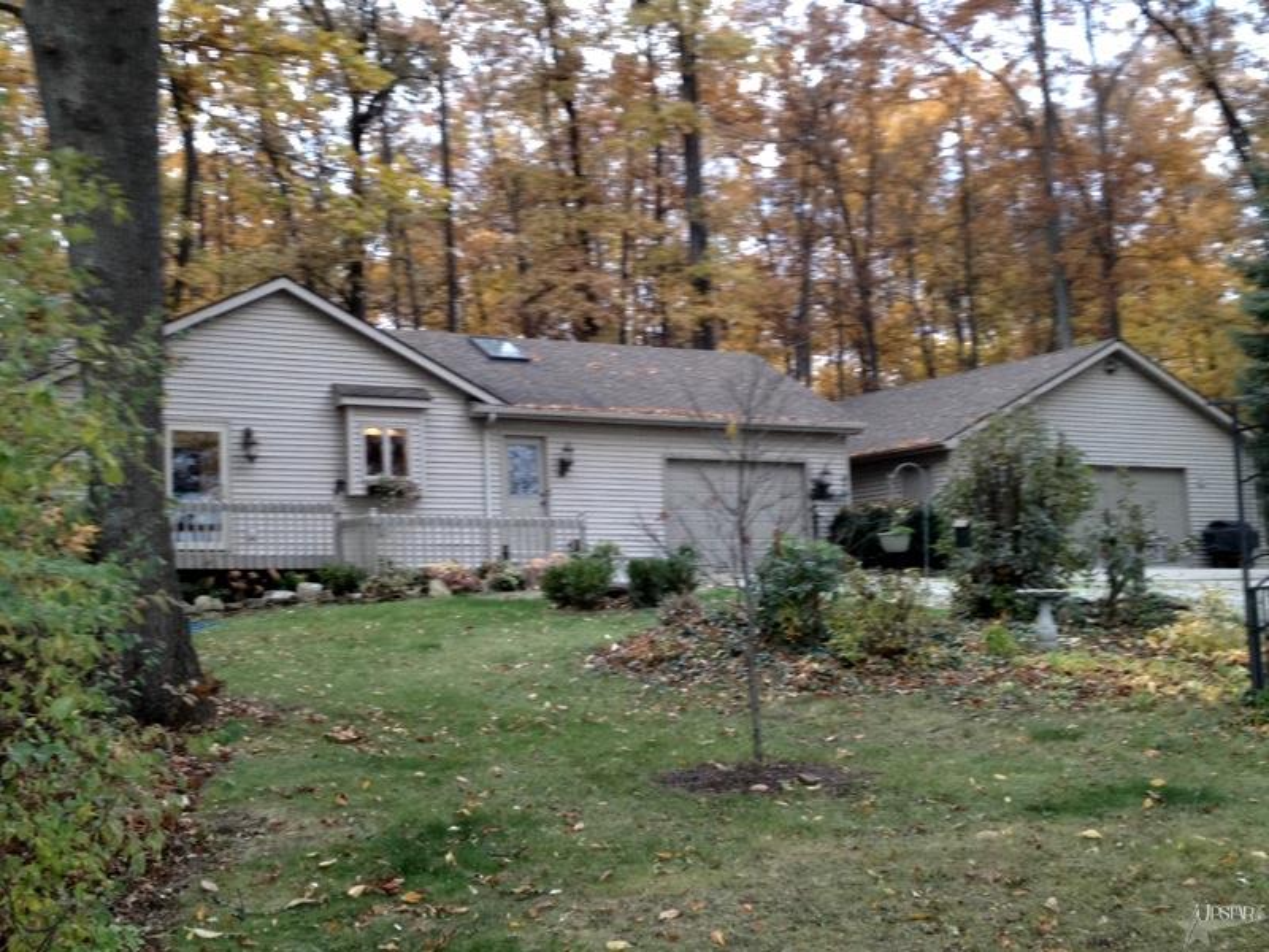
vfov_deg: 40.7
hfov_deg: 52.6
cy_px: 476
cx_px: 634
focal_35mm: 35
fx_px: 1283
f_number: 2.4
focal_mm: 4.28
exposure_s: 1/120
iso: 100
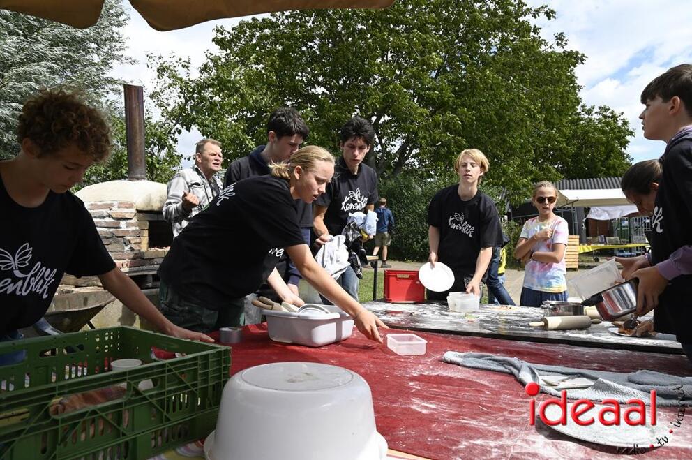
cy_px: 230
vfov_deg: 53.0
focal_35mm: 24
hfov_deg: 73.8
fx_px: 461
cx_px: 346
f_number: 10
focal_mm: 24
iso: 400
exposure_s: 1/400
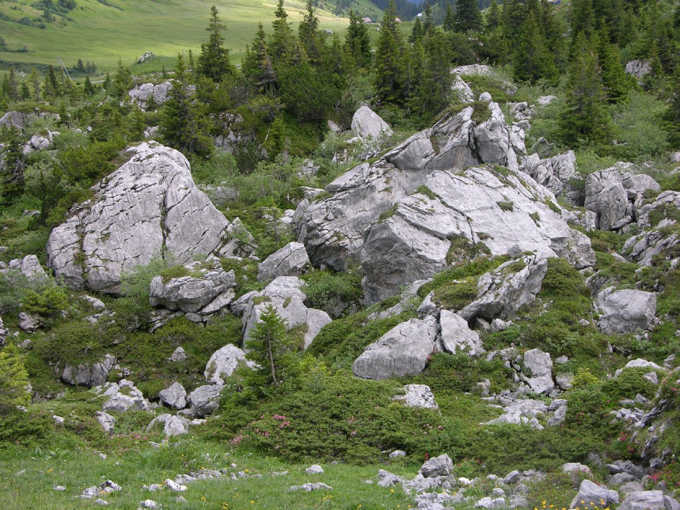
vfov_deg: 22.3
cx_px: 340
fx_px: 1297
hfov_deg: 29.4
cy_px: 255
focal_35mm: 66
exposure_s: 1/168
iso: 50
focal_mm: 16.8
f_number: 4.1
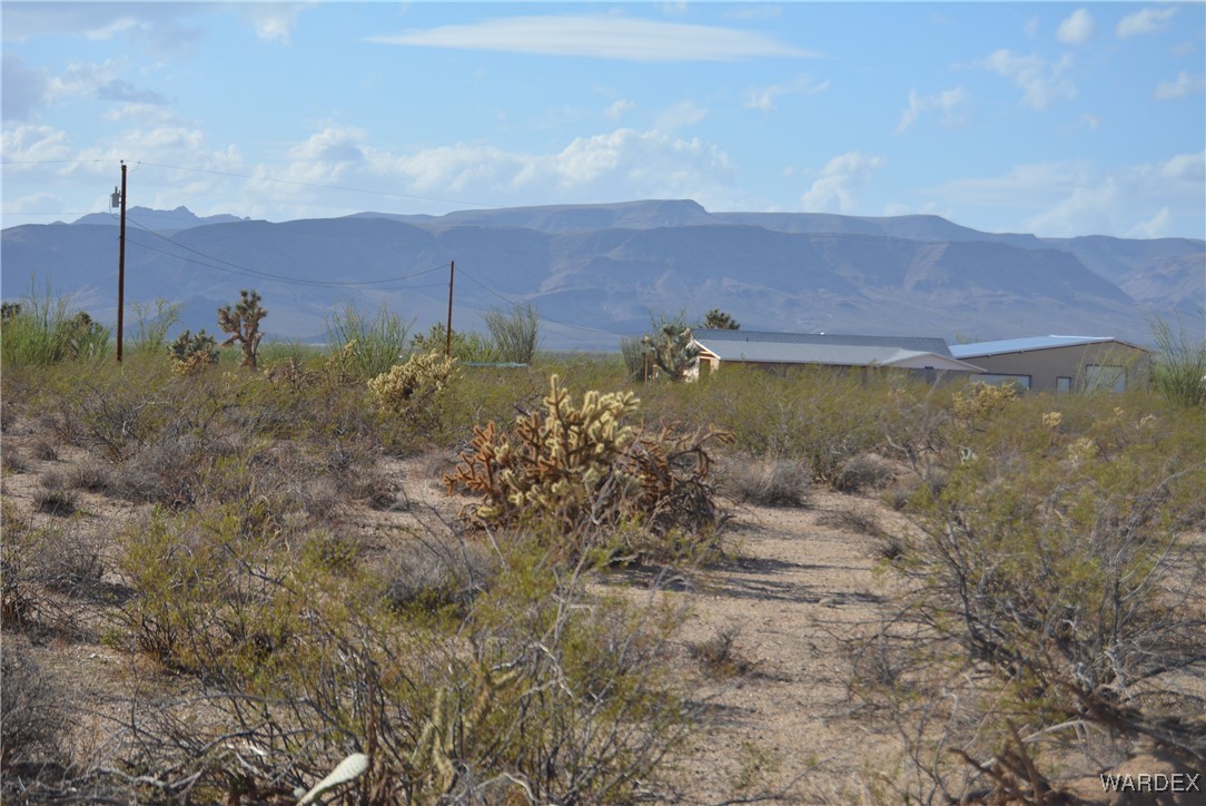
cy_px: 403
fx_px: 2765
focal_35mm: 82
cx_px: 603
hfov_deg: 24.6
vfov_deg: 16.6
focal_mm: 55
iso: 400
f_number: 7.1
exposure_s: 1/1600
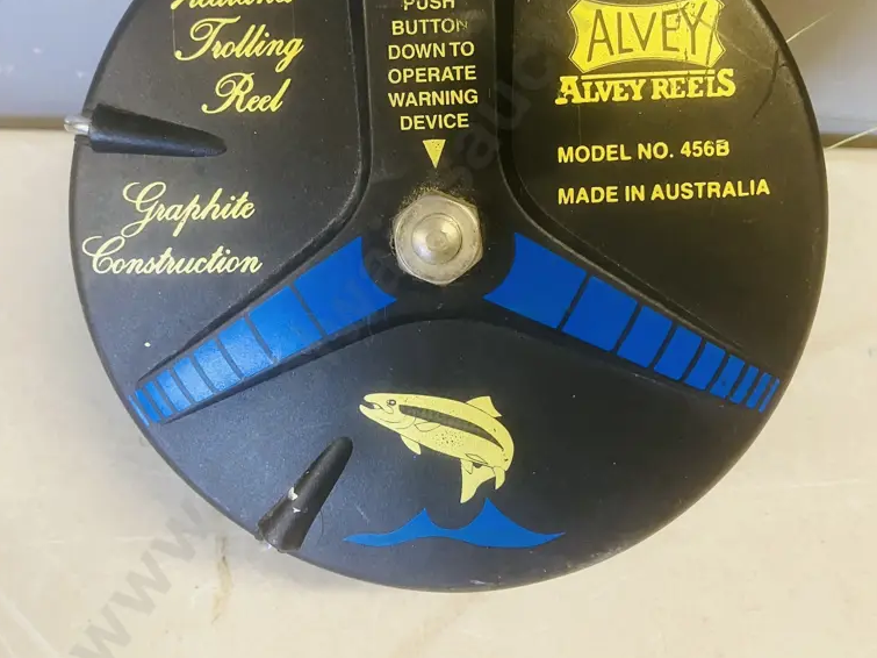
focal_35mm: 38
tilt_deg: -54.1
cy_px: 191
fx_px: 963
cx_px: 440
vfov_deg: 37.1
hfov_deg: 49.0
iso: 200
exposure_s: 1/50
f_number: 1.8
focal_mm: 3.99
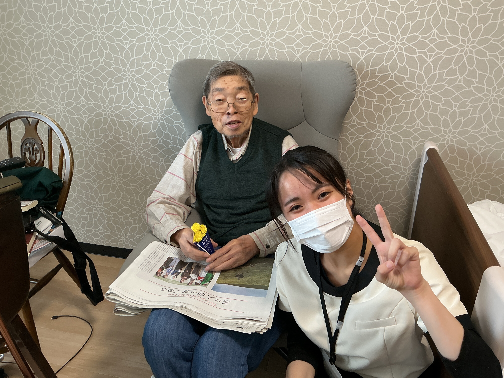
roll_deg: -1.4
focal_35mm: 29
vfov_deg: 48.2
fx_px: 422
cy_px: 189
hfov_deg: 61.7
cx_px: 252
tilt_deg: -23.5
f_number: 1.8
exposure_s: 1/60
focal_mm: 3
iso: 80
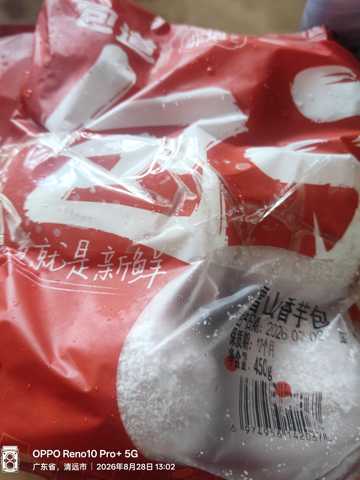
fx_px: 374
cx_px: 174
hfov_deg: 51.3
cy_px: 228
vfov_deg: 65.3
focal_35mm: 27
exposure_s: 1/50
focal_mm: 5.59
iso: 160
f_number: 1.8
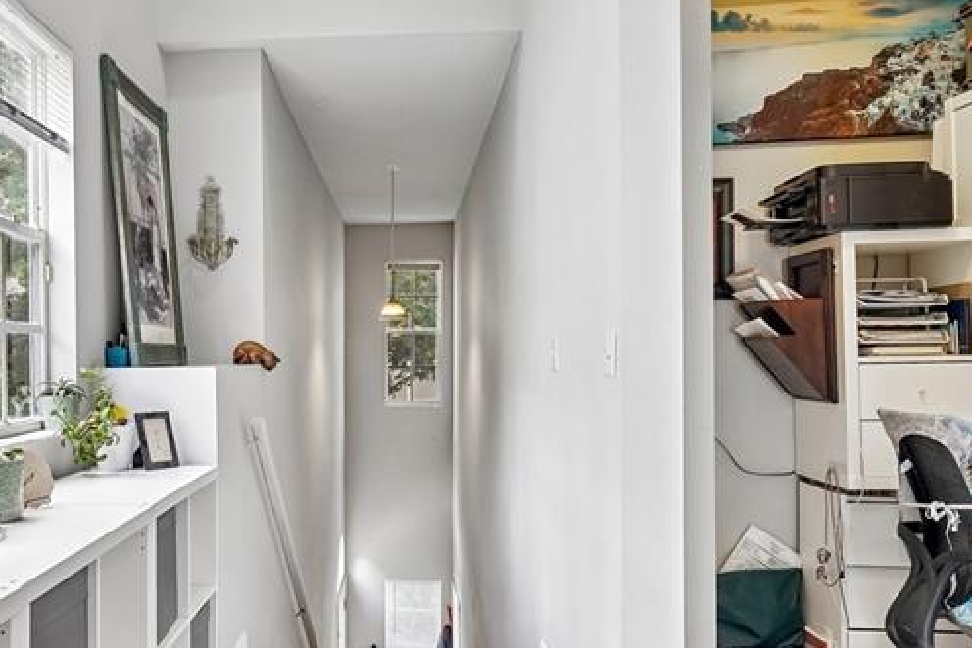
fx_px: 891
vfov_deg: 40.0
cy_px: 348
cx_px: 306
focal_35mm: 33
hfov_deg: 55.7
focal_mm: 16
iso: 400
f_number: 8
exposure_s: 1/30
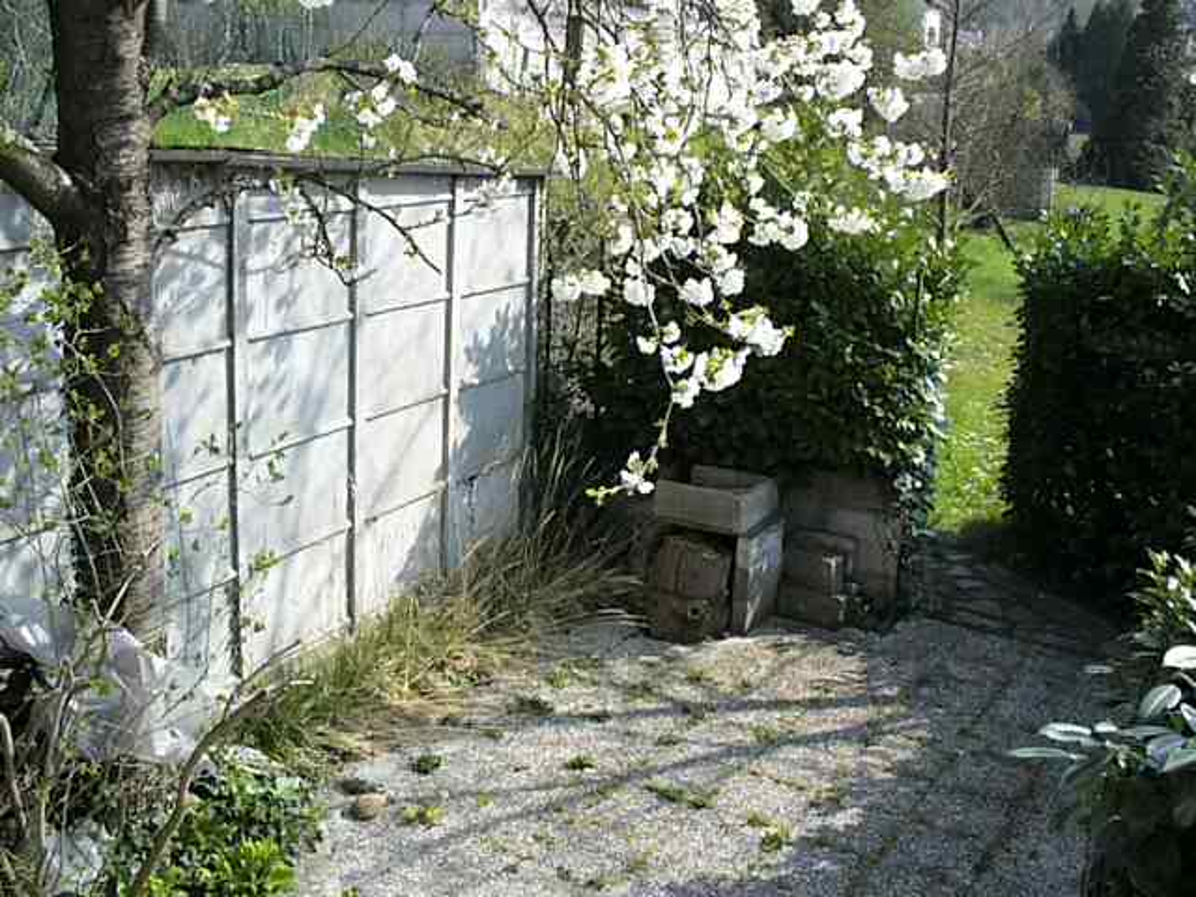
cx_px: 598
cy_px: 448
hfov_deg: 50.1
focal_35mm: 37
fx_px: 1278
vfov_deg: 38.7
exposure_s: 1/1300
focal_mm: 6.1
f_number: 5.6
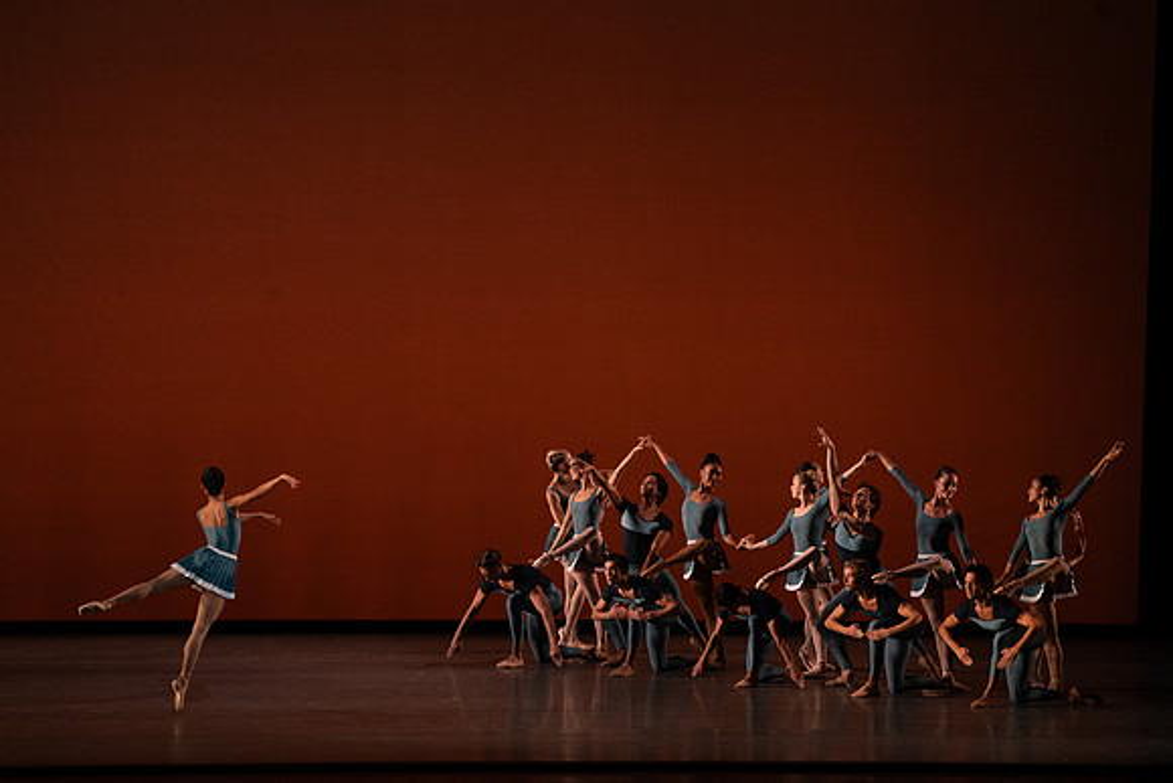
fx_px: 5214
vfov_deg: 8.6
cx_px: 586
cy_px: 392
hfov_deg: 12.8
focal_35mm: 160
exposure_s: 1/400
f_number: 9
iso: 5000
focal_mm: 160
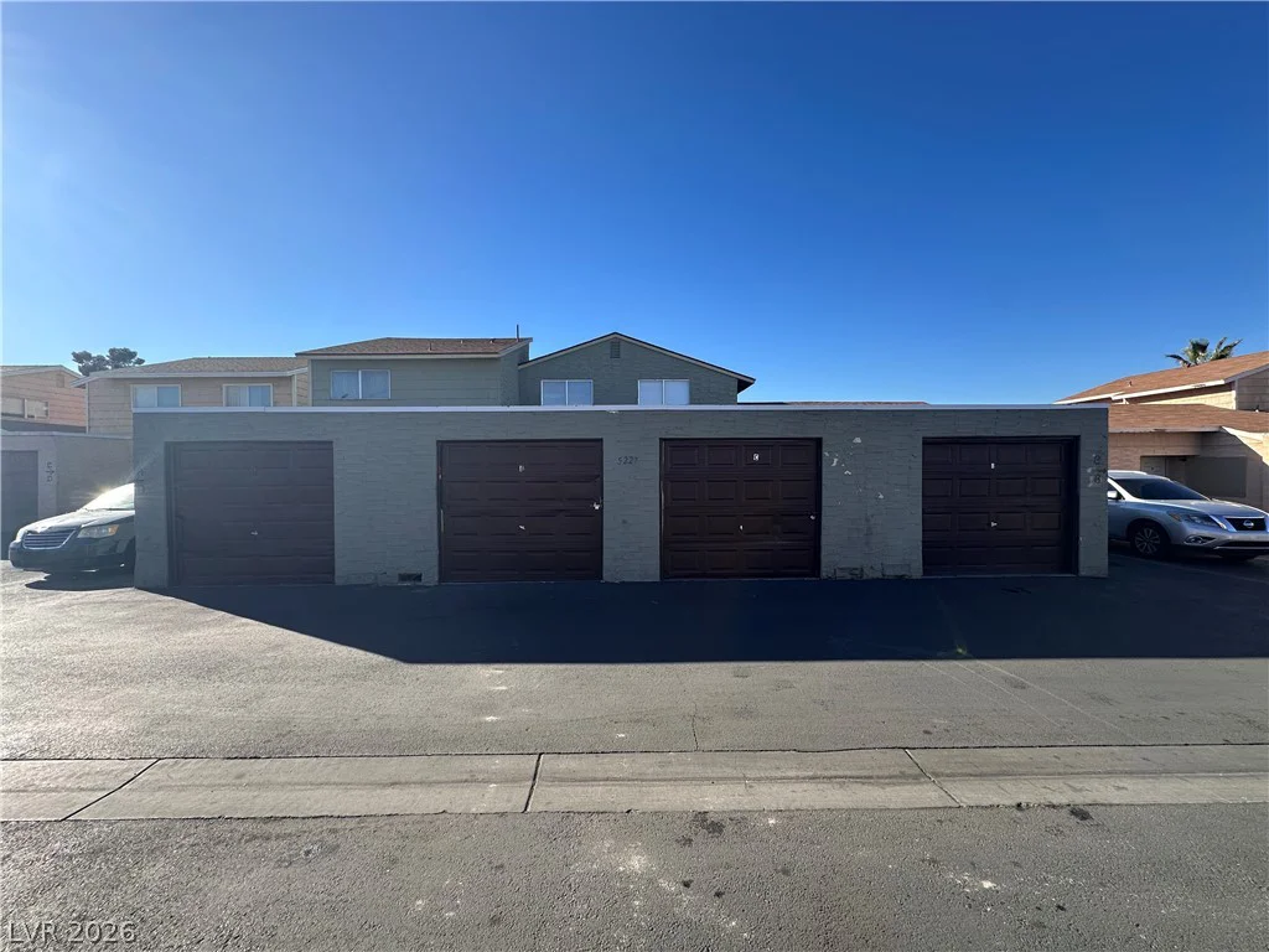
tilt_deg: -0.4
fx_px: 513
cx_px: 634
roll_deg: +0.7
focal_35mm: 14
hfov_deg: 102.1
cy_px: 476
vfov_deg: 85.7
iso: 40
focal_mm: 2.22
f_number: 2.2
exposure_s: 1/1014
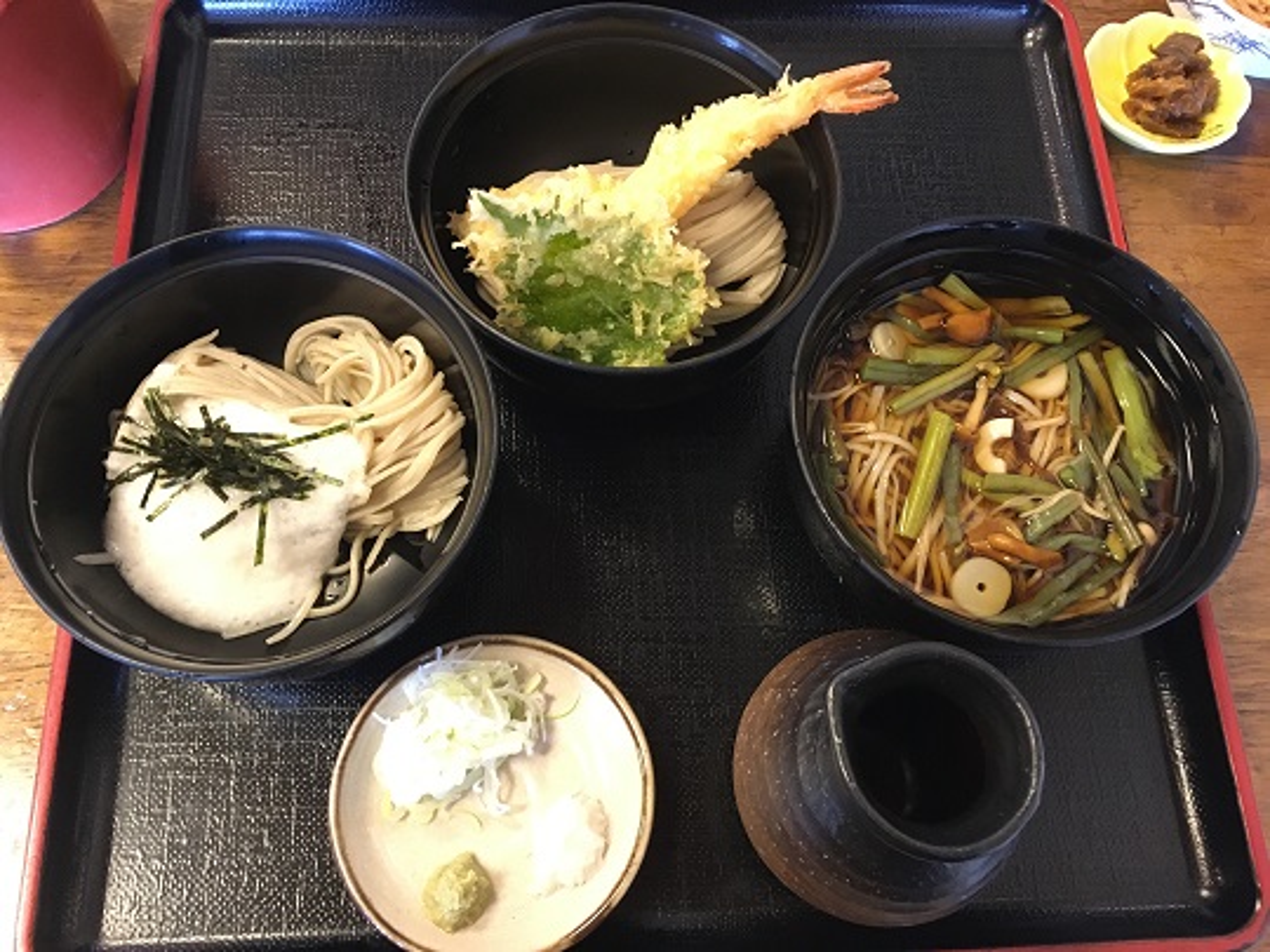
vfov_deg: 48.2
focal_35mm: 29
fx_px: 1064
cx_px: 635
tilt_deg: -68.0
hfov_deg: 61.7
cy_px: 476
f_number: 2.2
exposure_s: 1/20
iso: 200
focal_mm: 4.15
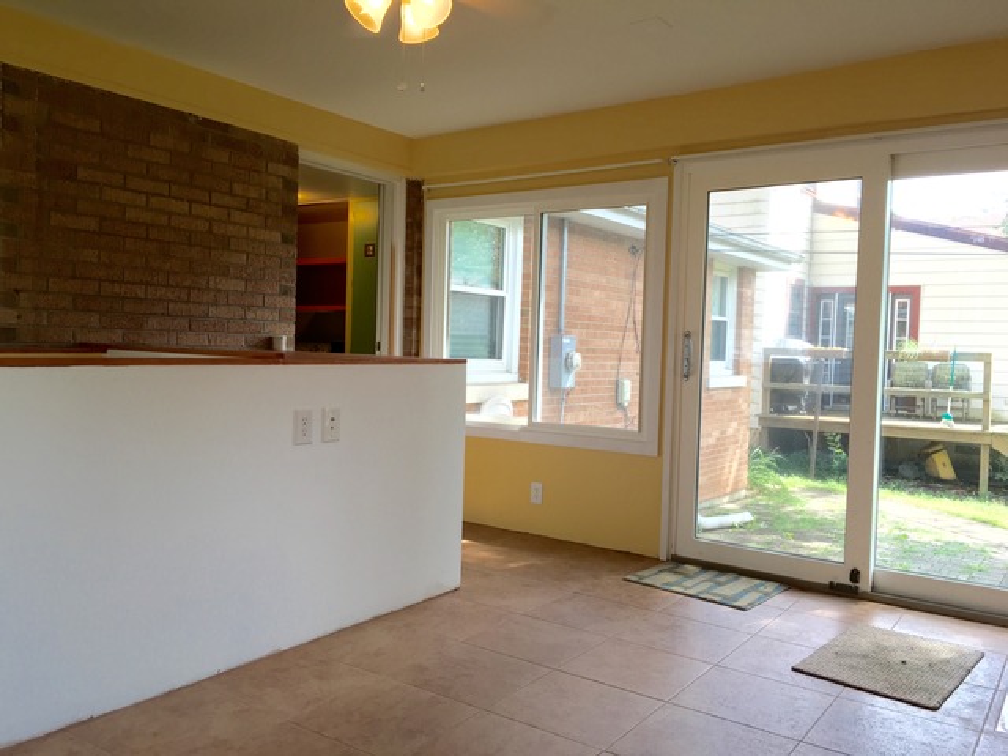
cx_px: 504
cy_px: 378
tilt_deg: -1.2
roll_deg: -1.4
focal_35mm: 29
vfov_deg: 48.2
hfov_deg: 61.7
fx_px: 844
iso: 40
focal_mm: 4.15
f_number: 2.2
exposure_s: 1/120
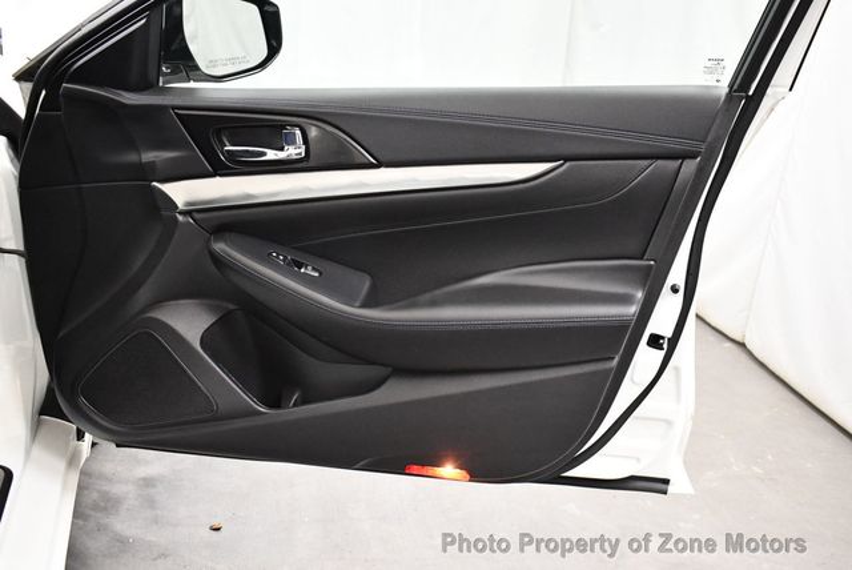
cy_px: 285
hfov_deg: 53.1
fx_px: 853
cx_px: 426
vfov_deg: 36.9
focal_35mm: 36
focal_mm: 18
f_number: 3.5
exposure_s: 1/100
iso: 3200
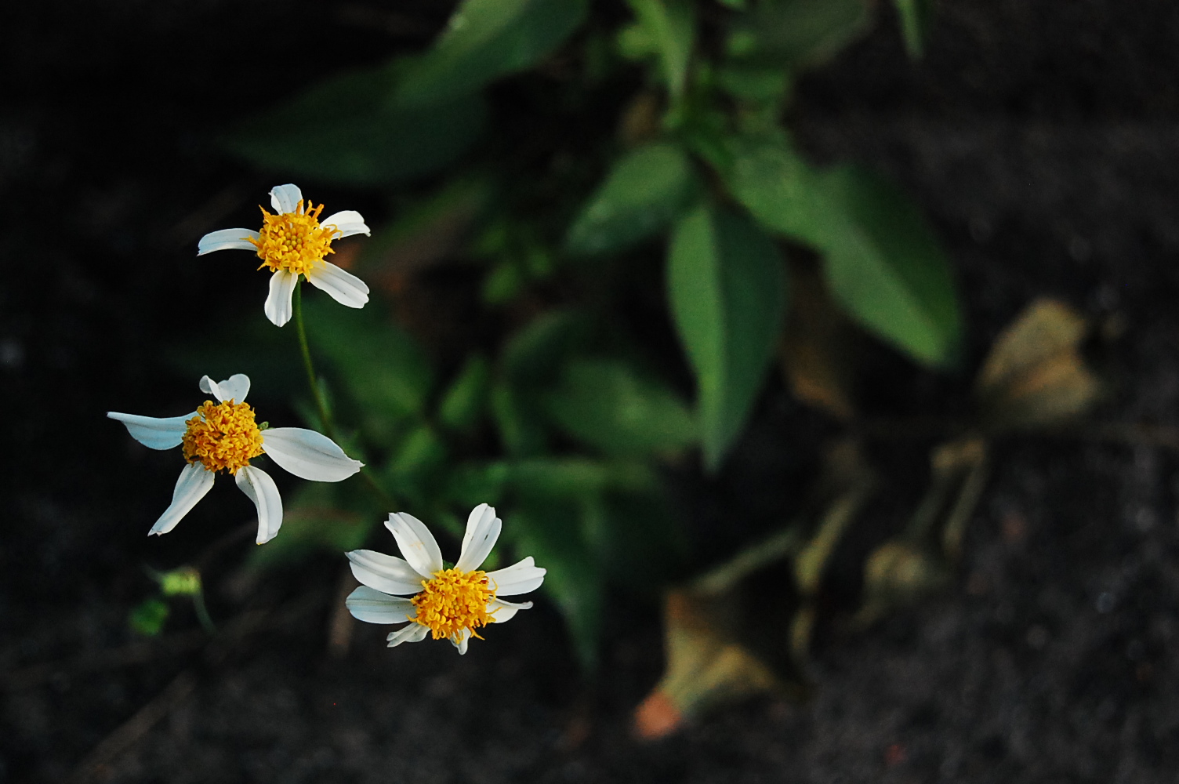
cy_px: 392
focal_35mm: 82
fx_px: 2699
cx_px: 590
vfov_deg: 16.5
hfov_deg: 24.6
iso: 1600
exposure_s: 1/1000
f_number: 5.6
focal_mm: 55
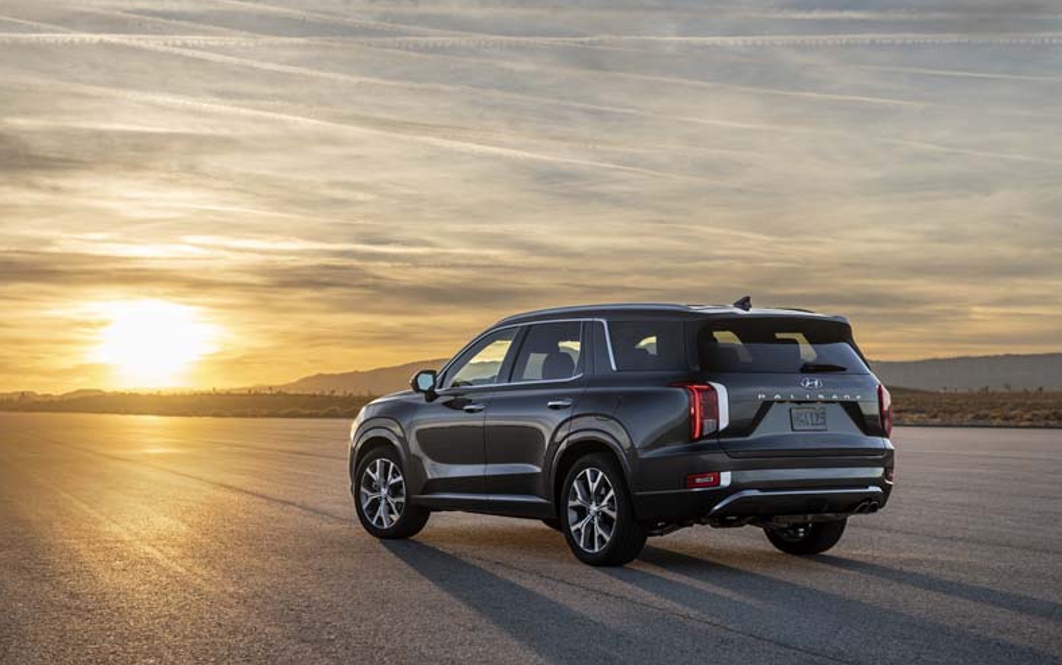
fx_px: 1737
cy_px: 335
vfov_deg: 21.7
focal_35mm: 60
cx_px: 536
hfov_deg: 34.0
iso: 64
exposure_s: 1/20
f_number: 5
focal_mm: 58
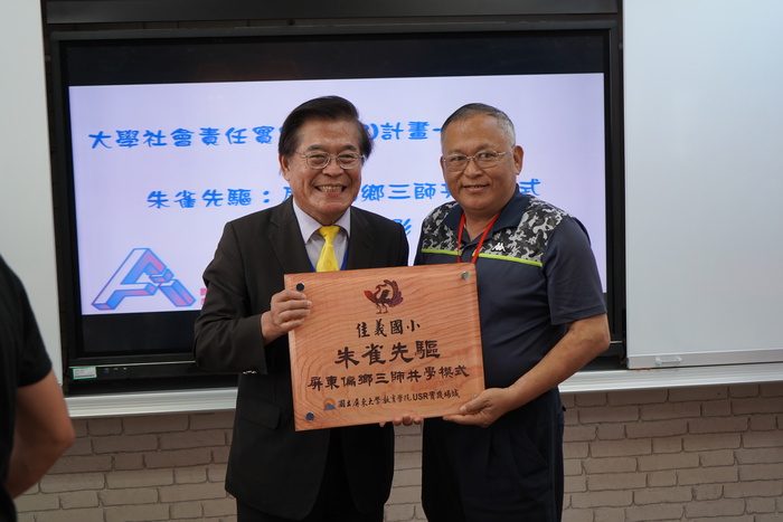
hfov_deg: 39.6
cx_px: 392
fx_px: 1088
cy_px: 261
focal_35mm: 50
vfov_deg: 27.0
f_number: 4.5
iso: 1000
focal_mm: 50
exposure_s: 1/160
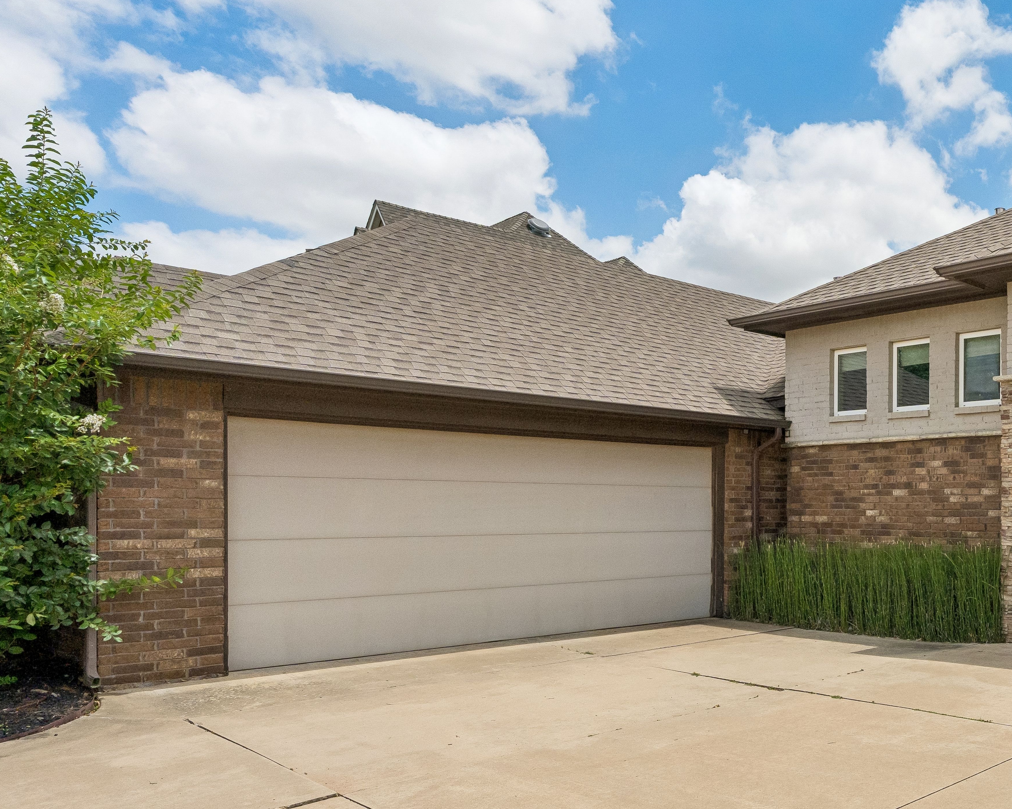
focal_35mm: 30
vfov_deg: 48.1
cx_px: 990
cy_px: 505
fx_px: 898
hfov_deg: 49.2
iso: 800
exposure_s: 1/3200
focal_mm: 16
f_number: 8
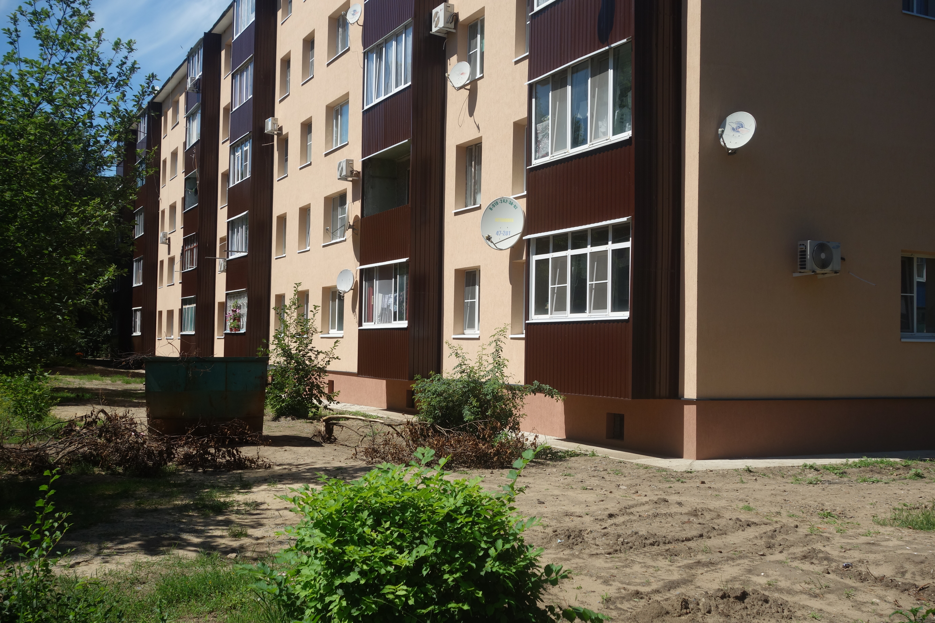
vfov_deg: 34.2
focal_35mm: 39
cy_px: 312
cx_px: 468
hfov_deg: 49.6
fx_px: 1013
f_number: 5.6
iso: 125
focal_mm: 14.4
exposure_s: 1/640
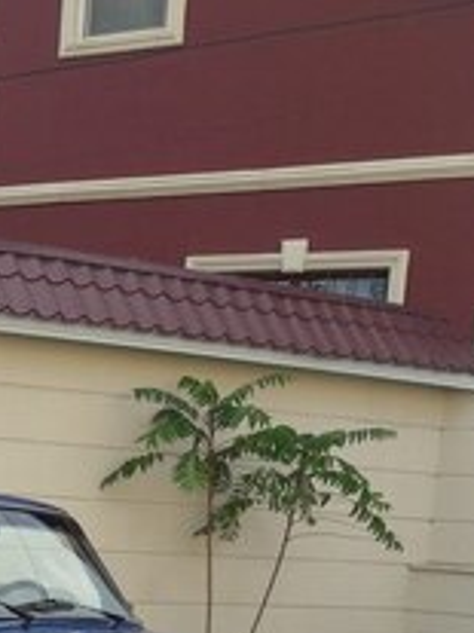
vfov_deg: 26.6
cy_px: 706
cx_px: -86
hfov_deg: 20.6
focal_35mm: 67
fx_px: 1225
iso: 40
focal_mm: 3.7
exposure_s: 1/482
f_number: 1.9
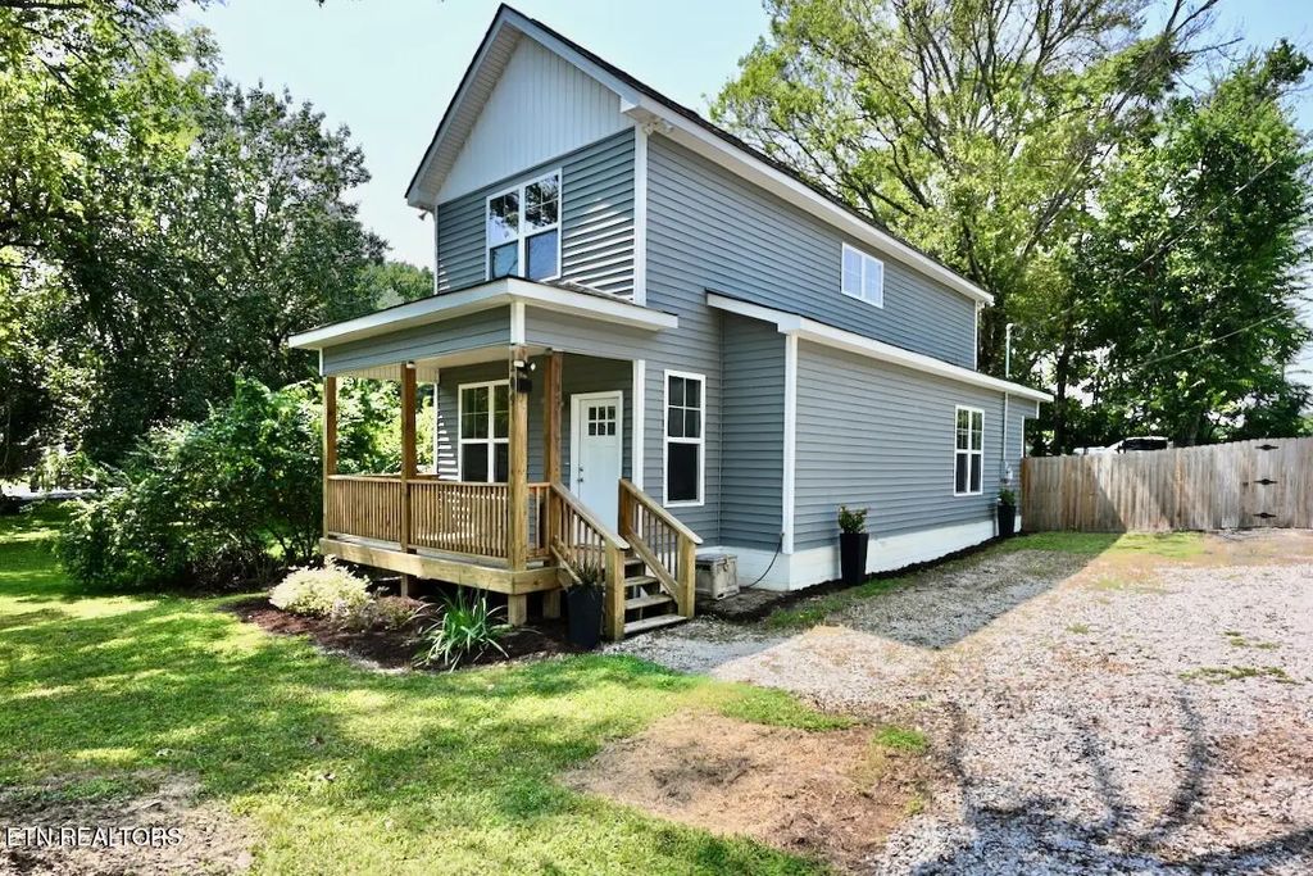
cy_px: 438
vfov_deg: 67.4
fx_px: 657
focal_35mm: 18
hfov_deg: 90.0
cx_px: 656
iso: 100
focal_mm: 12
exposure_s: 1/160
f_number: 7.1
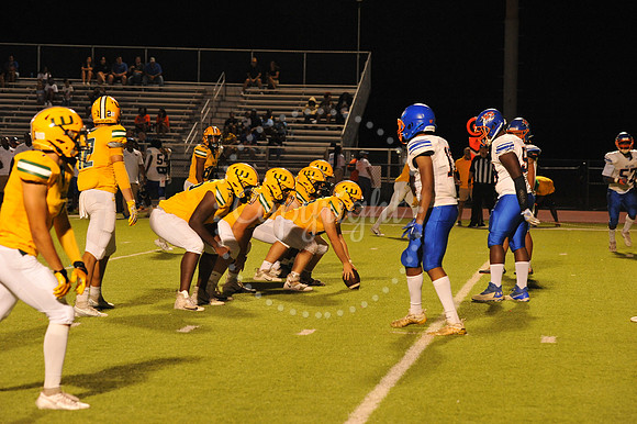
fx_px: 2387
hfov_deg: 15.2
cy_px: 212
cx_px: 318
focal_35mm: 135
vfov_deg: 10.1
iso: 3200
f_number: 7.1
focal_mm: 135
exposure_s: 1/160
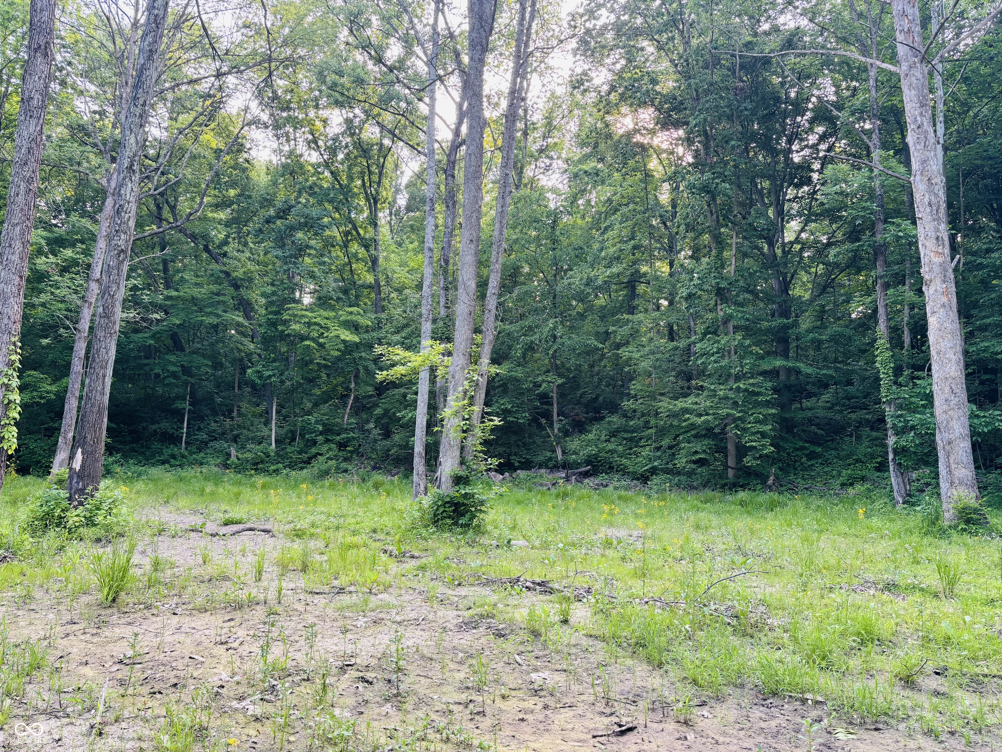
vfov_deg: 53.1
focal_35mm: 26
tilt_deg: +5.2
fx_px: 753
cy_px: 376
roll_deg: -2.2
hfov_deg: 67.3
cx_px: 501
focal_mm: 5.96
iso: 64
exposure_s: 1/134
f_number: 1.6
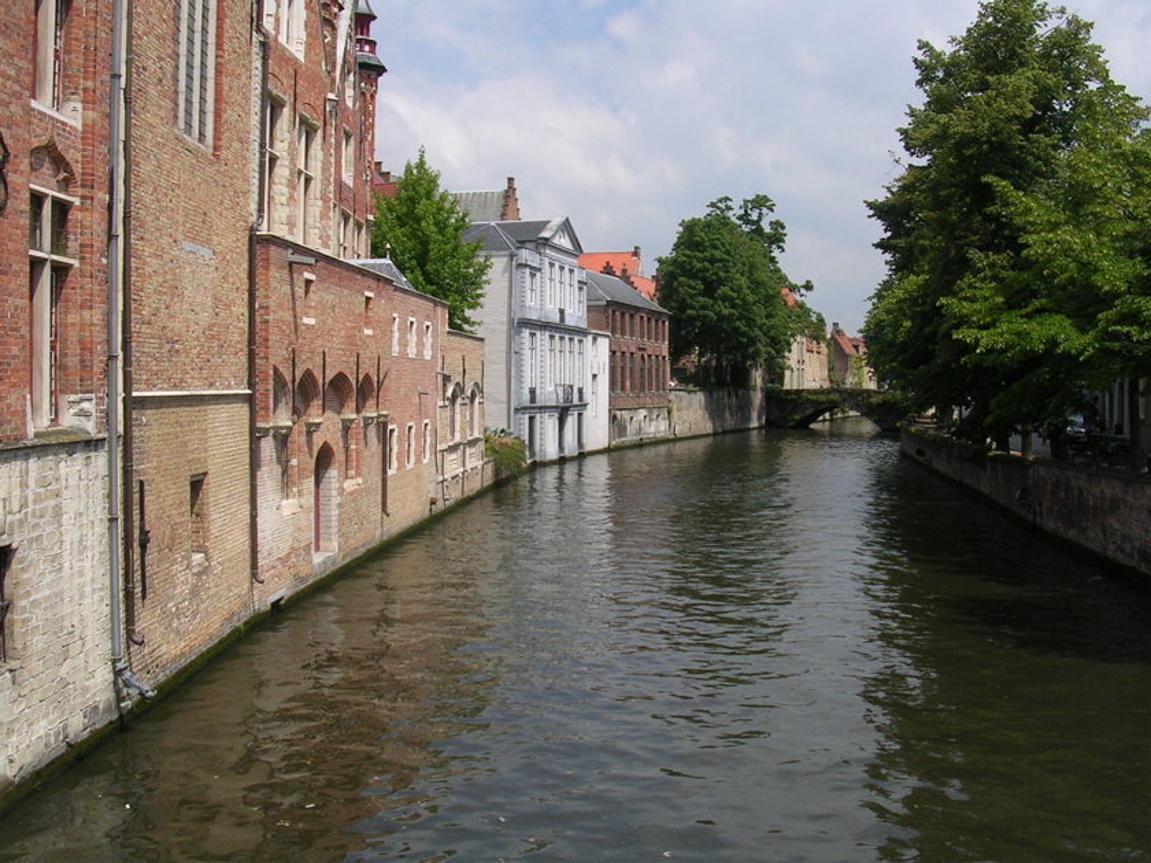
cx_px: 576
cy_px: 432
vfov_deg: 37.7
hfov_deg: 49.0
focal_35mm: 38
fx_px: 1264
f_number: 5.6
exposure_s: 1/380
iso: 50
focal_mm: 5.8
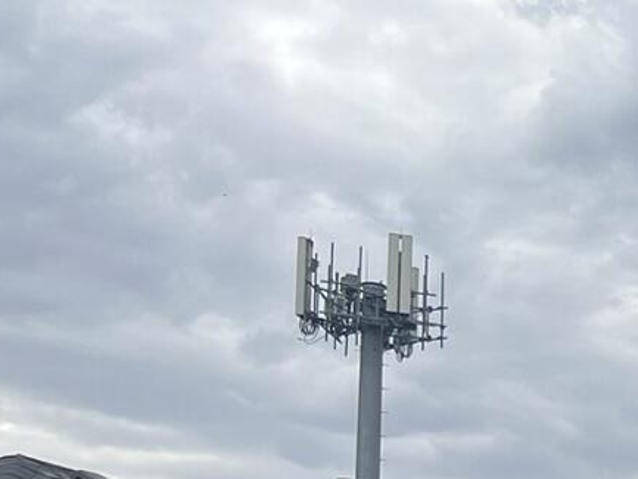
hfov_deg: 12.9
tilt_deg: +3.0
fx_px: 2268
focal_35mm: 123
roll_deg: -0.8
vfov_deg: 11.3
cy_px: 821
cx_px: 1447
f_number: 1.6
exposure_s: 1/2899
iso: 50
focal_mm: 5.1
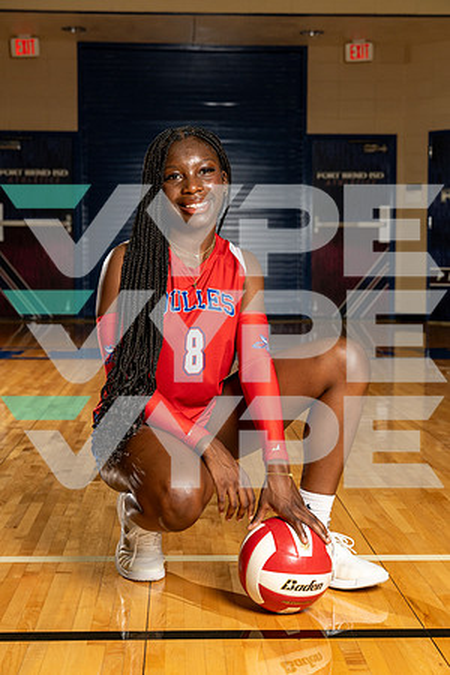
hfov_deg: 24.2
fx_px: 1050
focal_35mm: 56
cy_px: 338
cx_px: 225
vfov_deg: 35.6
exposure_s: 1/250
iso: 500
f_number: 5.6
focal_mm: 56
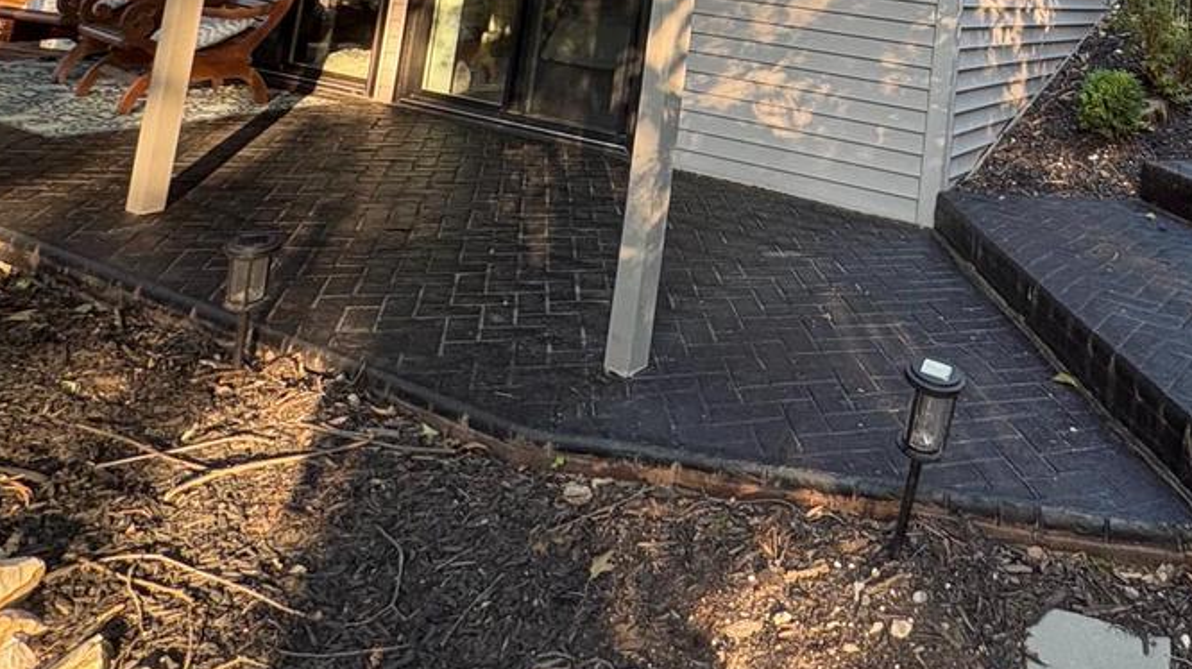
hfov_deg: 56.5
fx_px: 1043
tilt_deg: +9.5
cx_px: 898
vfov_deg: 29.4
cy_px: -179
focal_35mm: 33
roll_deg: -6.1
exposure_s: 1/99
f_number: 2.2
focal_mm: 2.22
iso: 125
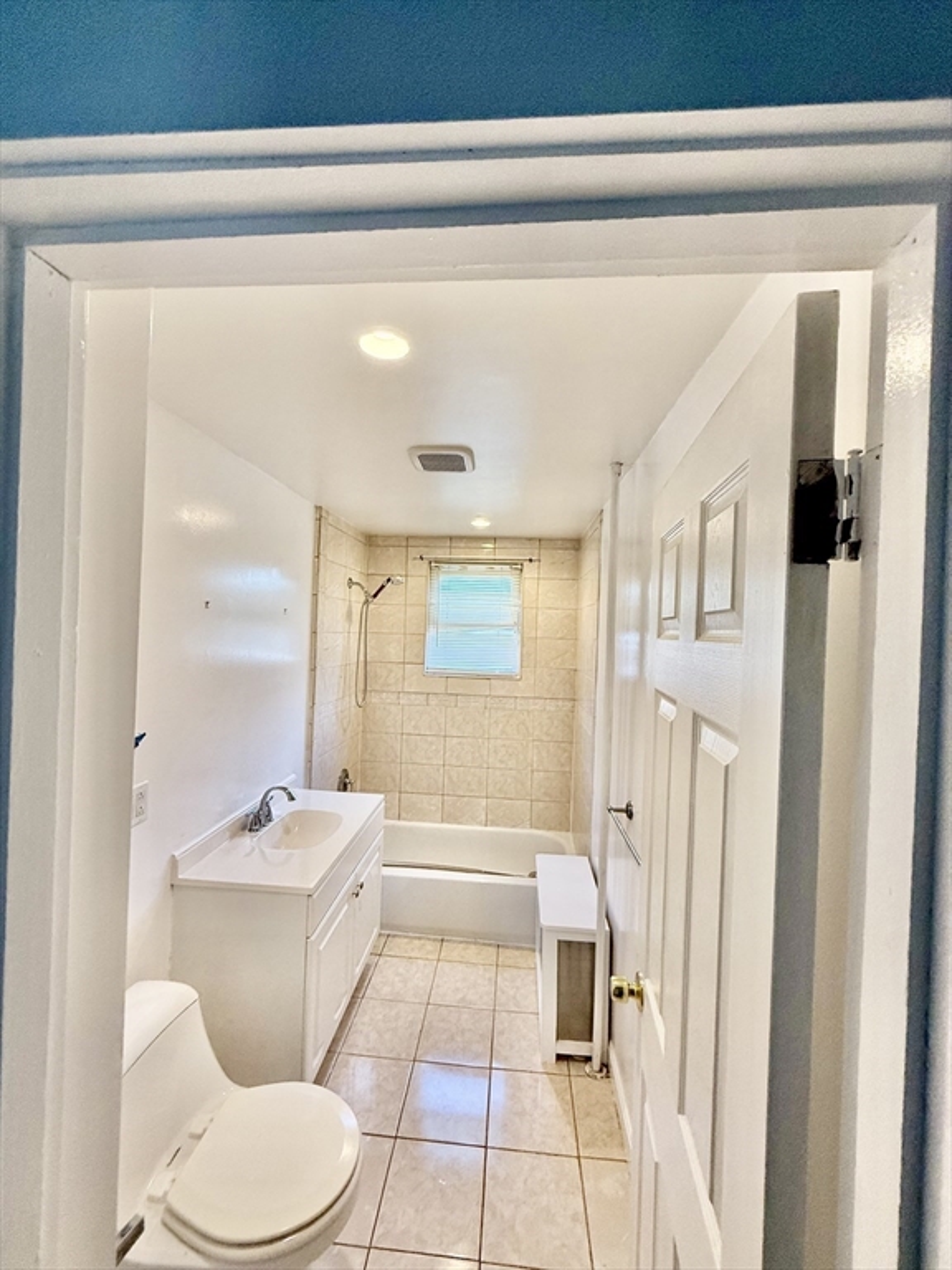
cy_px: 635
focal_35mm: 14
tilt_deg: +0.8
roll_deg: -2.5
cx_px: 476
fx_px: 513
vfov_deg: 102.1
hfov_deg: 85.7
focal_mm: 2.22
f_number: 2.2
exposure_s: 1/120
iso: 250
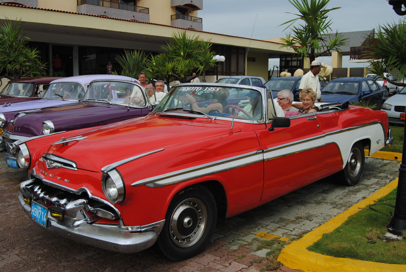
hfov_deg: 53.1
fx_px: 407
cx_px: 203
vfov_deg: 37.0
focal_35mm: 36
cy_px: 136
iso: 100
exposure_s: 1/200
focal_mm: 24
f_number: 7.1
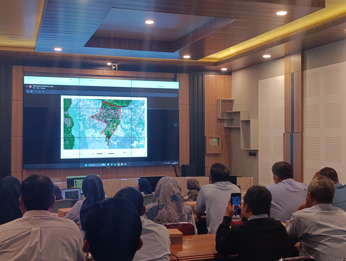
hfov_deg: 41.2
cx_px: 173
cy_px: 130
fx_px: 460
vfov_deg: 31.6
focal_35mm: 46
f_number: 1.6
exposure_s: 1/99.9
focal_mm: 6.14
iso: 640
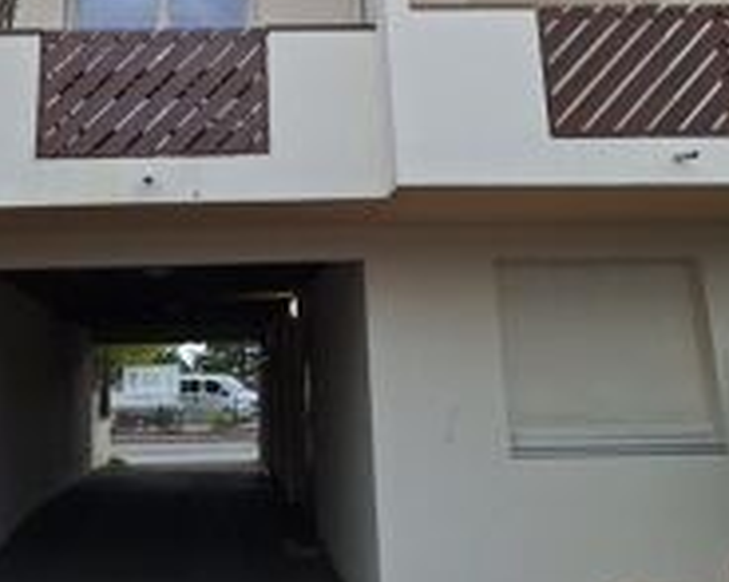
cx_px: 269
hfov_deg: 35.8
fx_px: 1121
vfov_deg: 27.3
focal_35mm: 52
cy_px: -10
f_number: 1.8
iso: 40
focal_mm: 5.54
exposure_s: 1/714
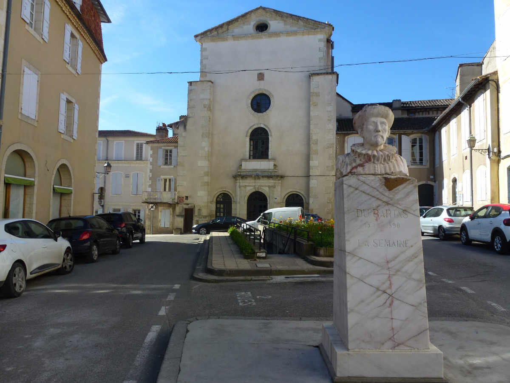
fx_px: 354
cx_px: 255
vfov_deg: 56.8
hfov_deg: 71.6
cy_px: 192
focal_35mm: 24
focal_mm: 4.3
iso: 100
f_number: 4
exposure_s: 1/500
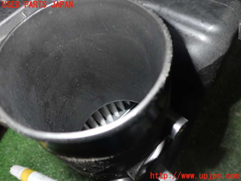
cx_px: 120
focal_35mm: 30
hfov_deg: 60.0
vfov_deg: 46.8
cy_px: 90
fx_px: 209
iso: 640
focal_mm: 5.4
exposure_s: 1/30
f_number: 6.3
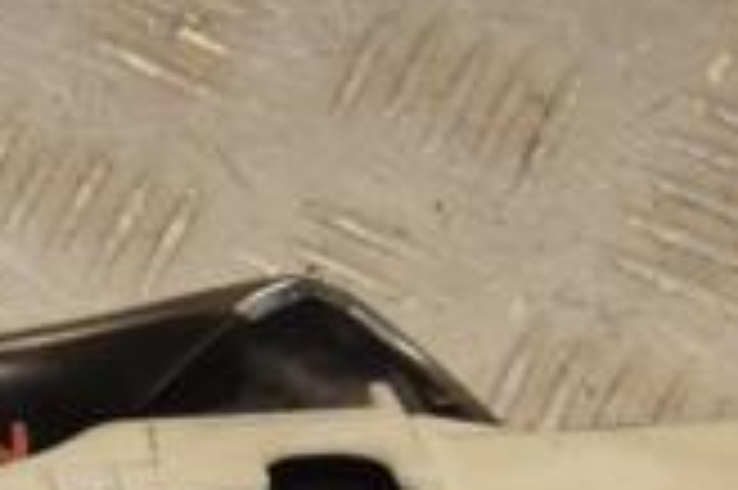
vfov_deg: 7.3
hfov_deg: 10.7
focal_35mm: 187
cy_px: 584
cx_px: -338
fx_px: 3830
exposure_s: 1/200
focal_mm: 34
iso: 800
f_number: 9
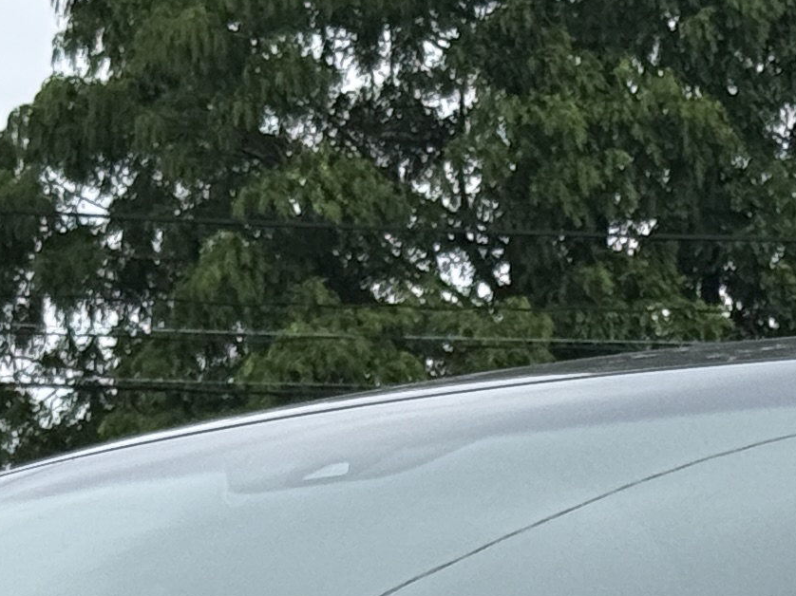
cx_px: 354
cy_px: 1179
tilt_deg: +2.1
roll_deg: -0.1
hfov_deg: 8.6
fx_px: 5310
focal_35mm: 231
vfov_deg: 6.3
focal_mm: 6.76
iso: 100
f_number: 1.78
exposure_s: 1/2146
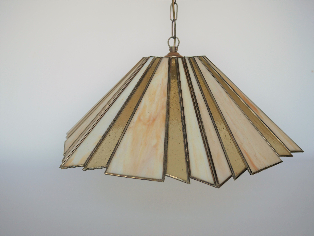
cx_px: 157
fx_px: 363
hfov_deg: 46.8
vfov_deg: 36.0
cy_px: 118
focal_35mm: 40
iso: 200
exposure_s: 1/320
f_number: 2.8
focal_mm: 20
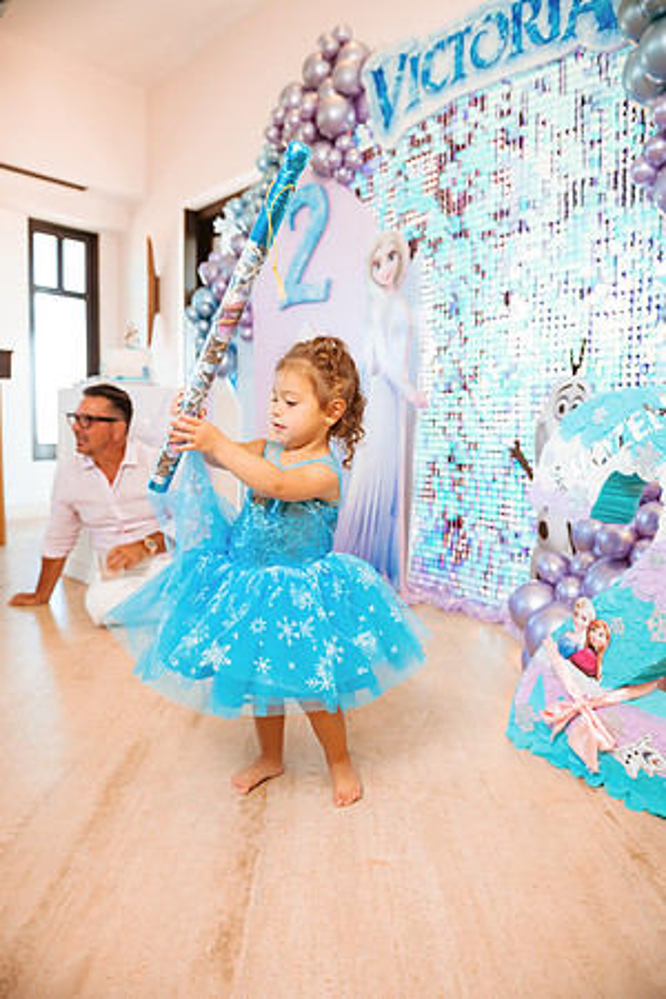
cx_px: 333
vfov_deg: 73.7
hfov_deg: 53.1
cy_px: 500
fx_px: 666
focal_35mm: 24
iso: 800
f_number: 3.5
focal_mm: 24
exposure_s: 1/400
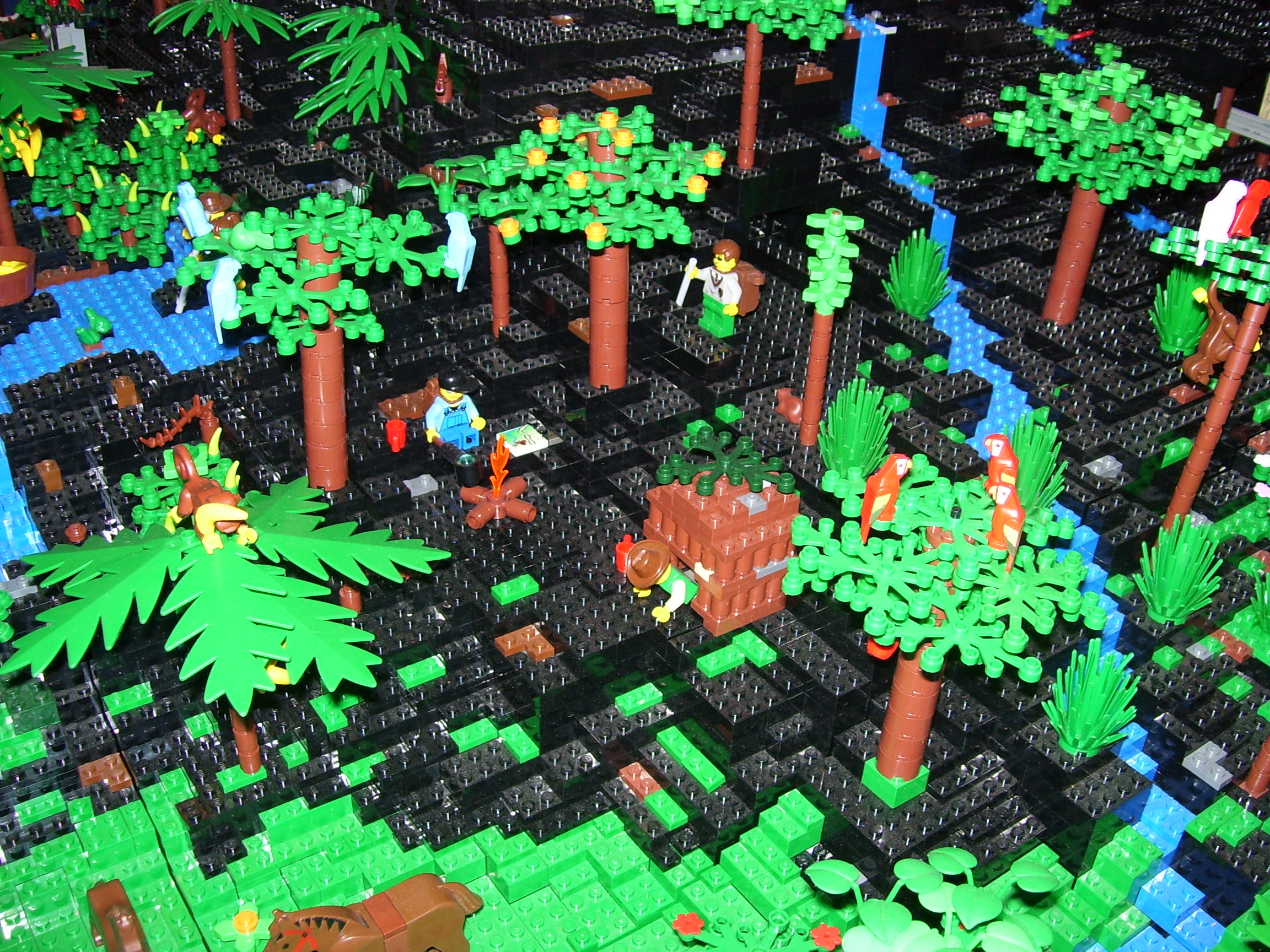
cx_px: 635
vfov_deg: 39.7
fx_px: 1321
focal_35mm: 36
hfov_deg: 51.4
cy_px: 476
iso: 80
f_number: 2.7
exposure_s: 1/60
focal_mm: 6
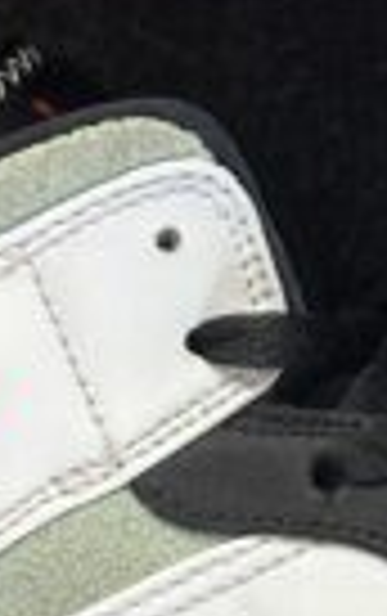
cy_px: 223
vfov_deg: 7.1
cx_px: 518
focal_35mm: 297
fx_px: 4996
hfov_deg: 4.4
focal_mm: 6.86
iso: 250
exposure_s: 1/50
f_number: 1.78
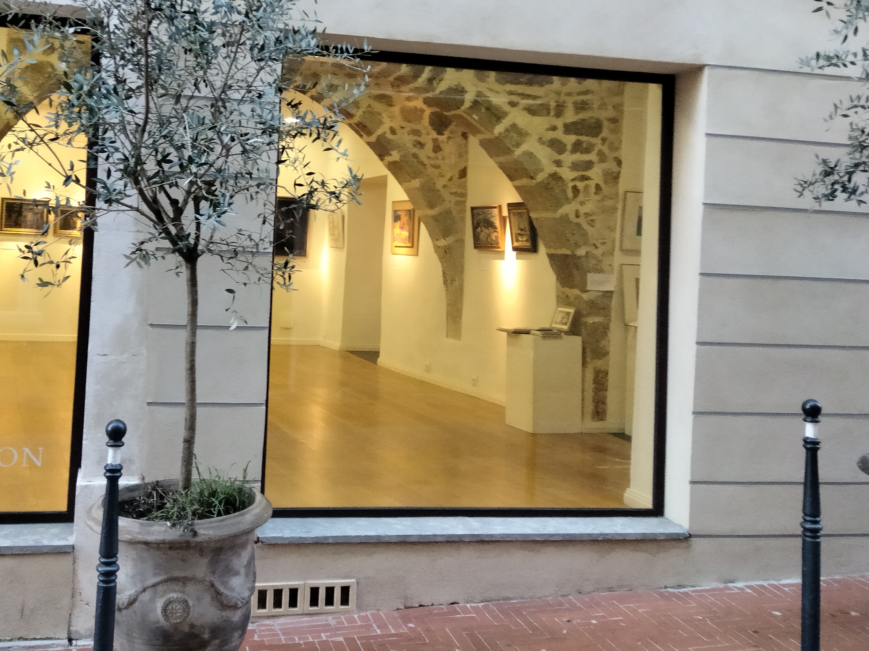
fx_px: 728
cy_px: 221
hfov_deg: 60.7
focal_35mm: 29
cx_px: 317
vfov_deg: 47.5
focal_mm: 3.46
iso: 444
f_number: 2.2
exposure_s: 1/50
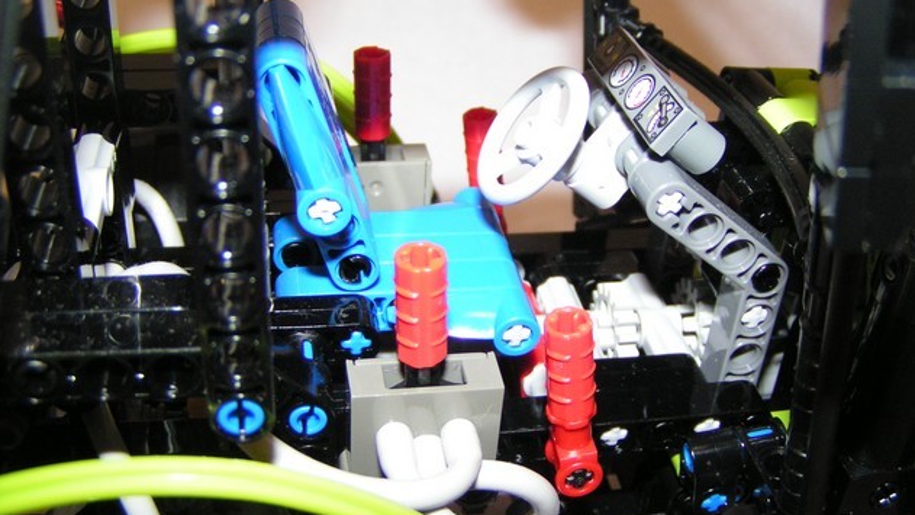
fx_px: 1019
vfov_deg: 28.3
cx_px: 458
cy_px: 228
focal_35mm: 42
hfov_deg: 48.4
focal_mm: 5.8
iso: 200
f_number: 2.8
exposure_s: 1/40
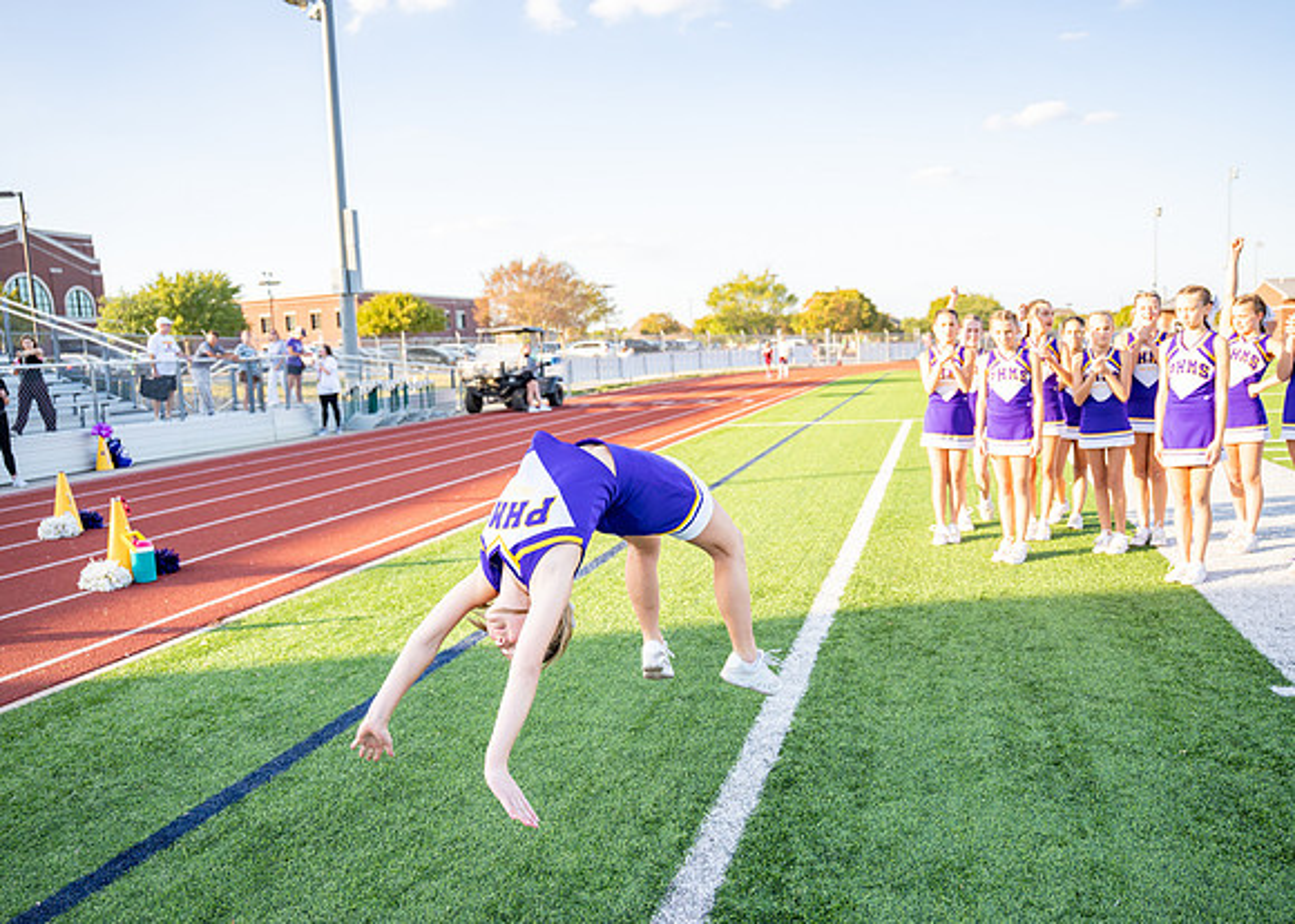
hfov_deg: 64.7
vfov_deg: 48.6
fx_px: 1022
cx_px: 646
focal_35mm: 28
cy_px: 505
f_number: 2.8
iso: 250
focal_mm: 24
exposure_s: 1/1250
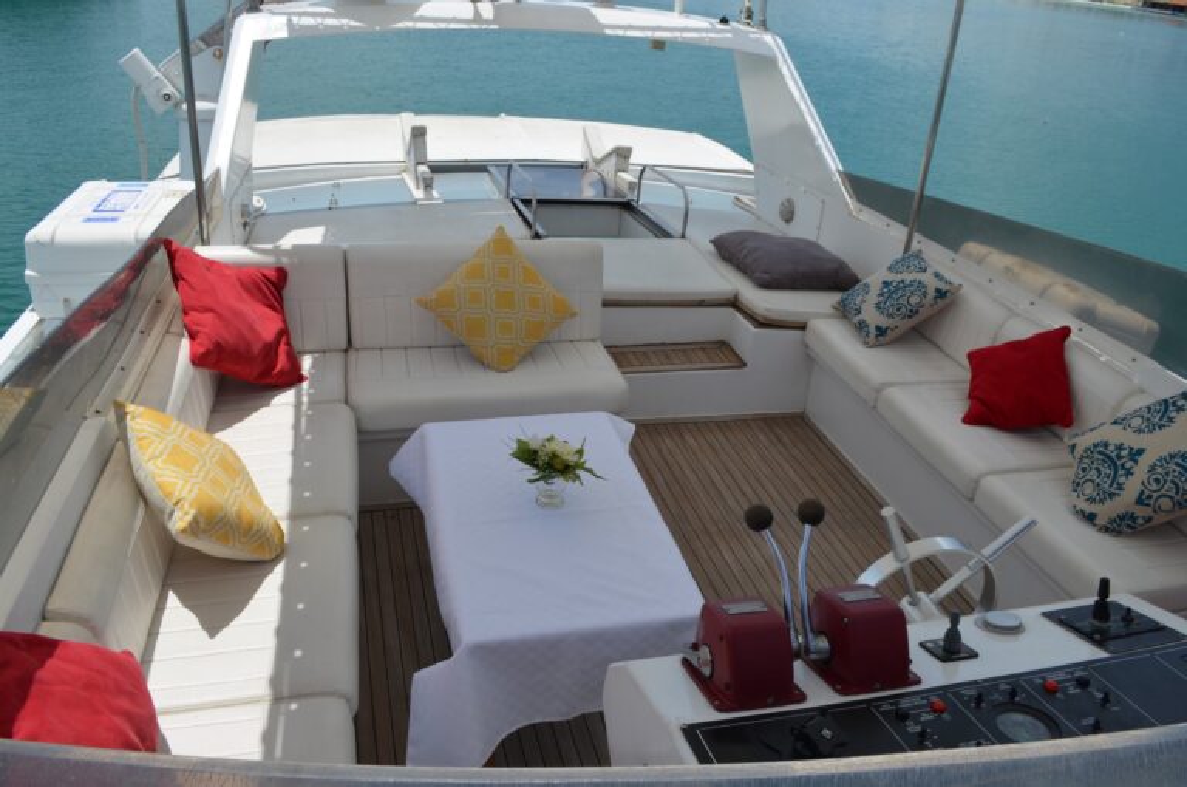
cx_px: 594
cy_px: 394
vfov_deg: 47.8
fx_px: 889
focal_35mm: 27
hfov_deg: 67.5
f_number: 9
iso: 100
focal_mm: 18
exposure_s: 1/320
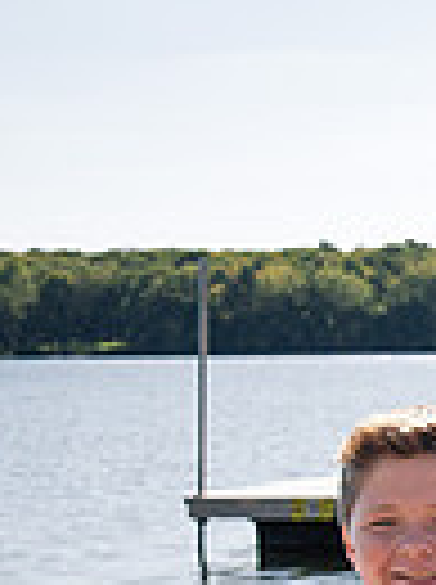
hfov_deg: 9.6
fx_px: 2393
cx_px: 941
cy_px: 931
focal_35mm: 142
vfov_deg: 13.0
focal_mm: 25
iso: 160
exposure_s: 1/800
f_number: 4
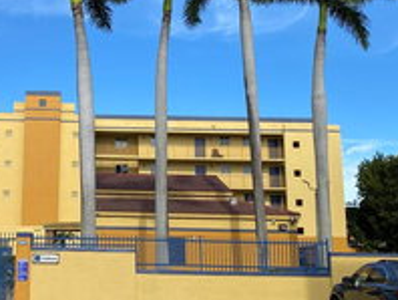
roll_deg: -1.0
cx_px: 93
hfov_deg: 33.5
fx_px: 645
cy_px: 139
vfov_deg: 26.1
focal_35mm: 56
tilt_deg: +11.2
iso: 32
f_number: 1.8
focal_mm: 4.25
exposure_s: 1/2268
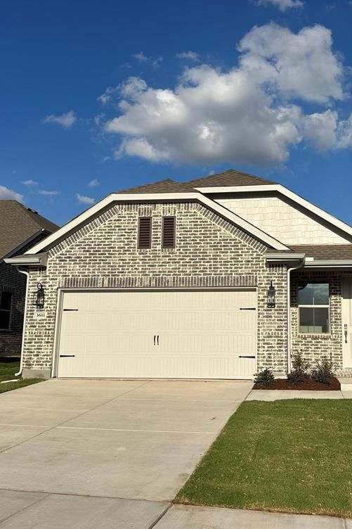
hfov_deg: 38.4
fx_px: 499
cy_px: 264
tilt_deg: +9.4
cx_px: 236
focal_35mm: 34
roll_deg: -0.9
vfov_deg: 55.8
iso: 80
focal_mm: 6.86
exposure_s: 1/10753
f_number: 1.78
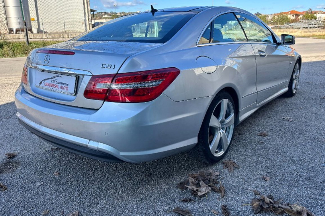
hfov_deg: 65.5
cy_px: 98
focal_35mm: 28
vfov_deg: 46.4
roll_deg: +0.7
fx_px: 253
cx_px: 164
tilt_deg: -16.5
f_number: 1.6
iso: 50
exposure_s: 1/1047
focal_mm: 5.96
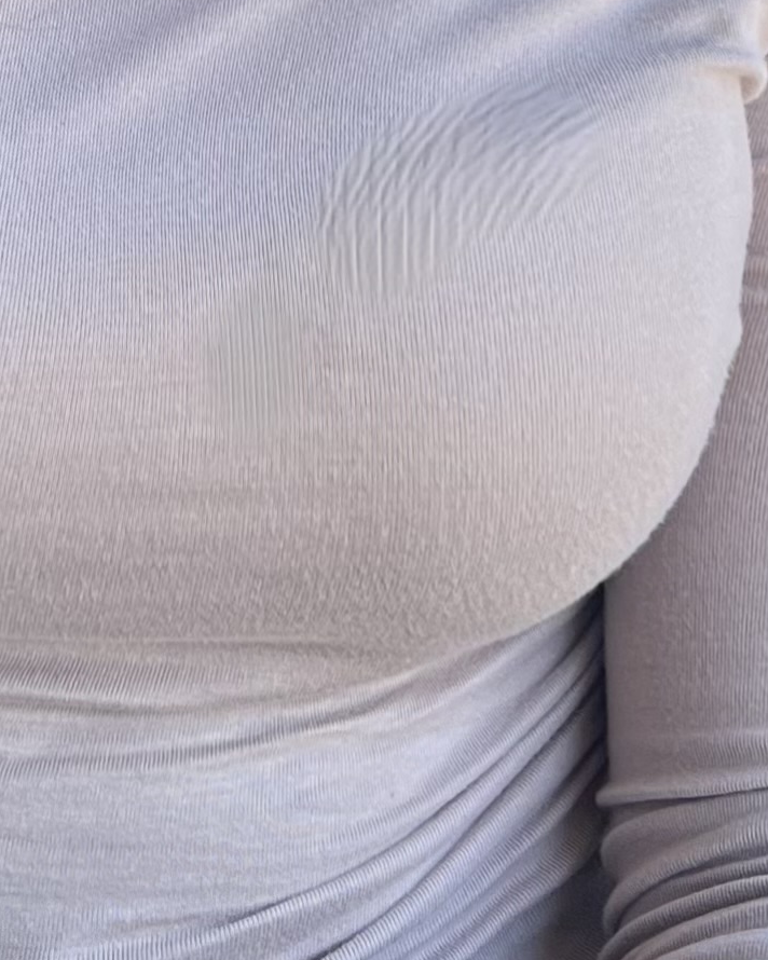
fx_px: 3267
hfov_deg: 13.3
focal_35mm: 115
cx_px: 135
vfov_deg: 15.2
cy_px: -573
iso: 50
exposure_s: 1/308
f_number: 1.5
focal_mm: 5.7
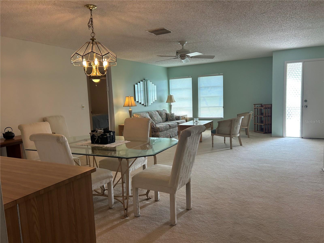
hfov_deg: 67.3
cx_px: 162
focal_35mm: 26
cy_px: 122
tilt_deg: -6.9
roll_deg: +2.8
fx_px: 243
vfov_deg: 53.1
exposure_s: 1/120
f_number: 1.5
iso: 100
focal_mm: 5.7
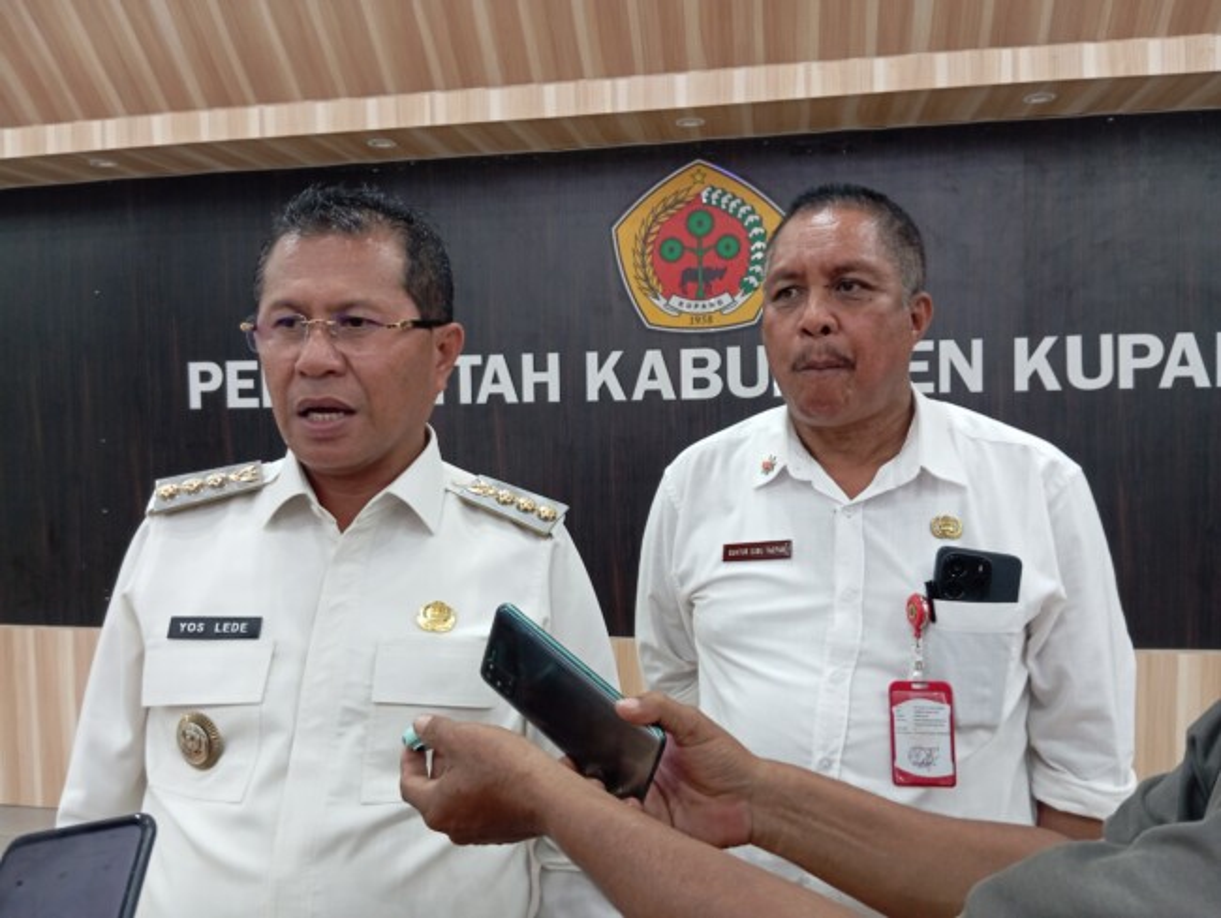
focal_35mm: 28
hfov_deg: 63.4
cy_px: 459
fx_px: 989
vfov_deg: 49.8
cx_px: 610
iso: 793
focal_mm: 4.22
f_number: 1.8
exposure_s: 1/25
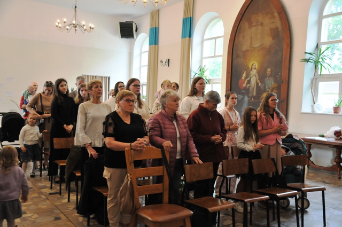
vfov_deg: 36.8
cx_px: 171
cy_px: 114
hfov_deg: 53.2
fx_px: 342
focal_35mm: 36
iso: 800
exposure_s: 1/50
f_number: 3.8
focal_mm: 24
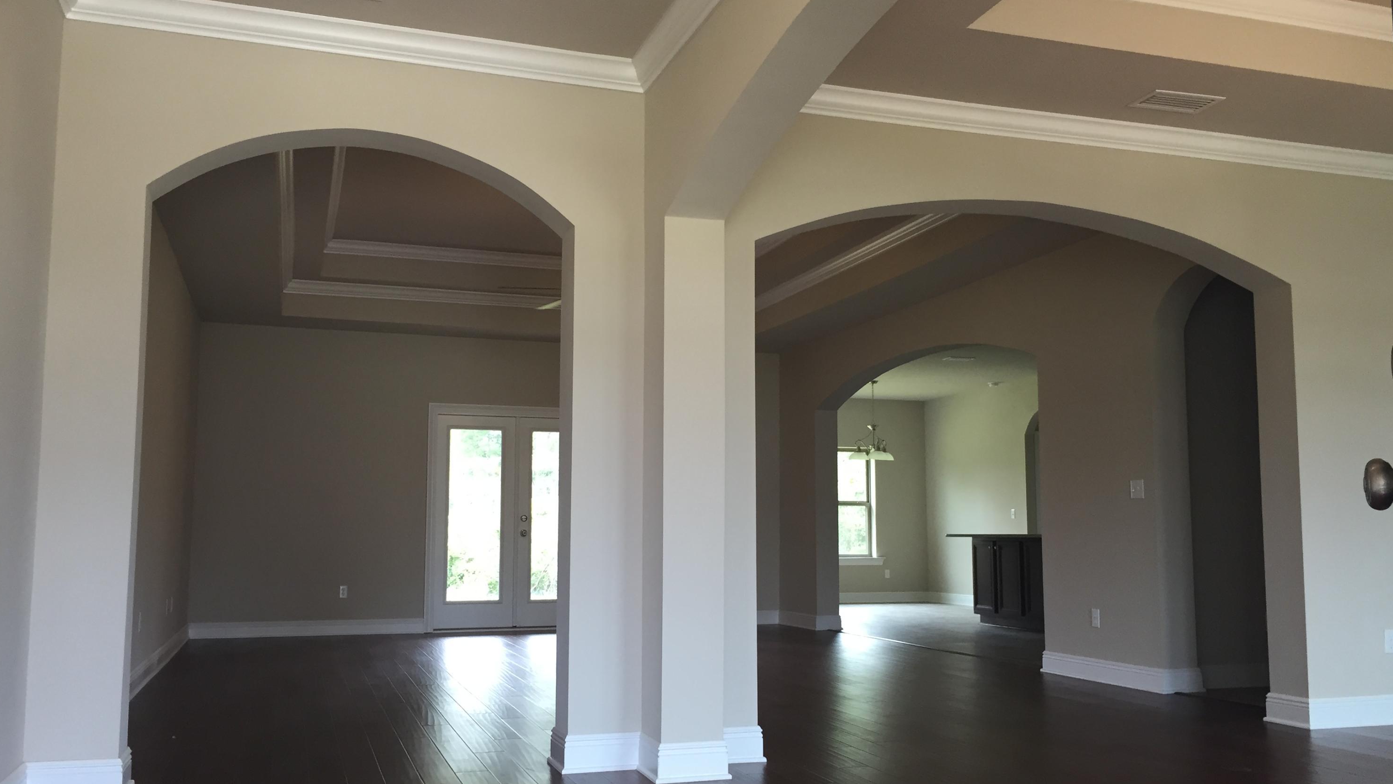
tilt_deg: +6.3
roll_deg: -1.0
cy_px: 423
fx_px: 1182
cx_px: 700
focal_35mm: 32
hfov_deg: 61.0
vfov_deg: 36.7
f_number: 2.2
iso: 32
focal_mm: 4.15
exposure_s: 1/30
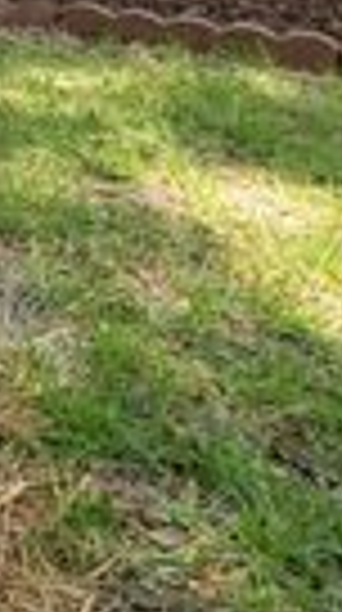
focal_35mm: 74
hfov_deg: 12.0
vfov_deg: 23.6
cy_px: -277
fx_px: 1199
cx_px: -554
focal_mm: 15
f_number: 11
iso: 400
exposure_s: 1/250
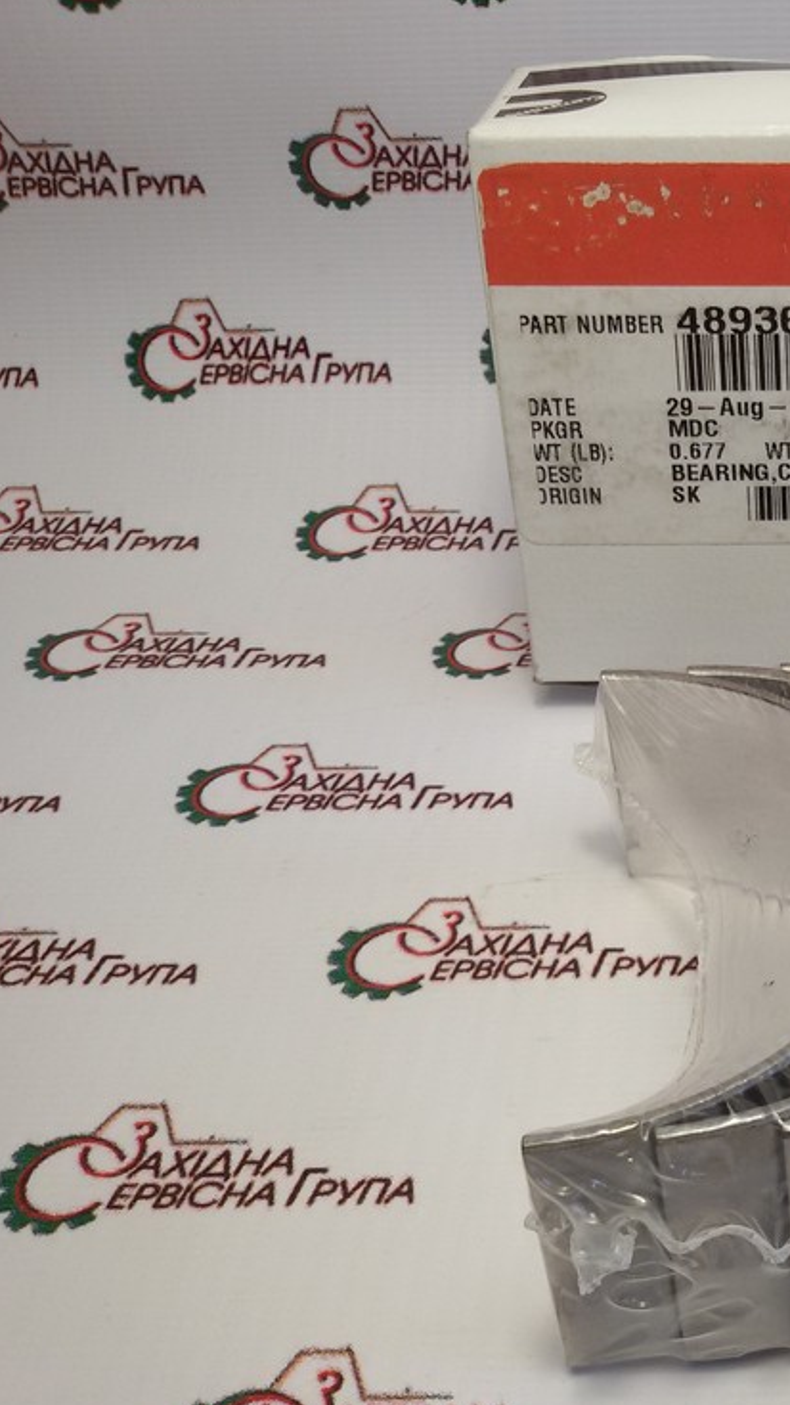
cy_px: 710
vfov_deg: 44.6
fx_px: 1713
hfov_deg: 24.0
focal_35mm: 46
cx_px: 907
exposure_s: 1/100
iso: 40
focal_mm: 2.93
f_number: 2.4
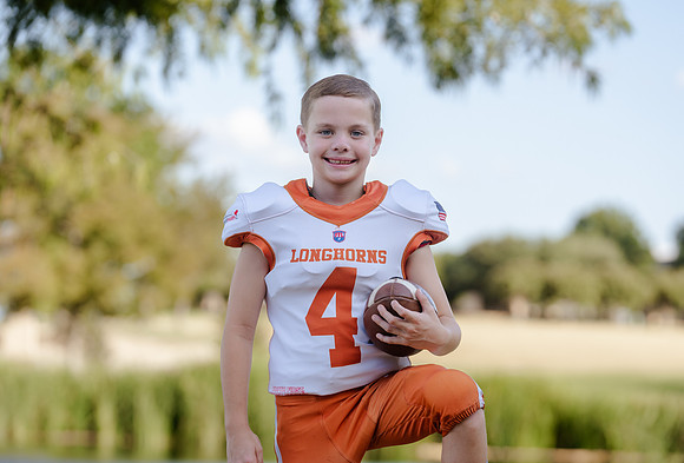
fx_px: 2677
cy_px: 262
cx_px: 361
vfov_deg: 9.9
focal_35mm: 140
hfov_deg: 14.6
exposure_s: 1/320
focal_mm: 121
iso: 100
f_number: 3.5
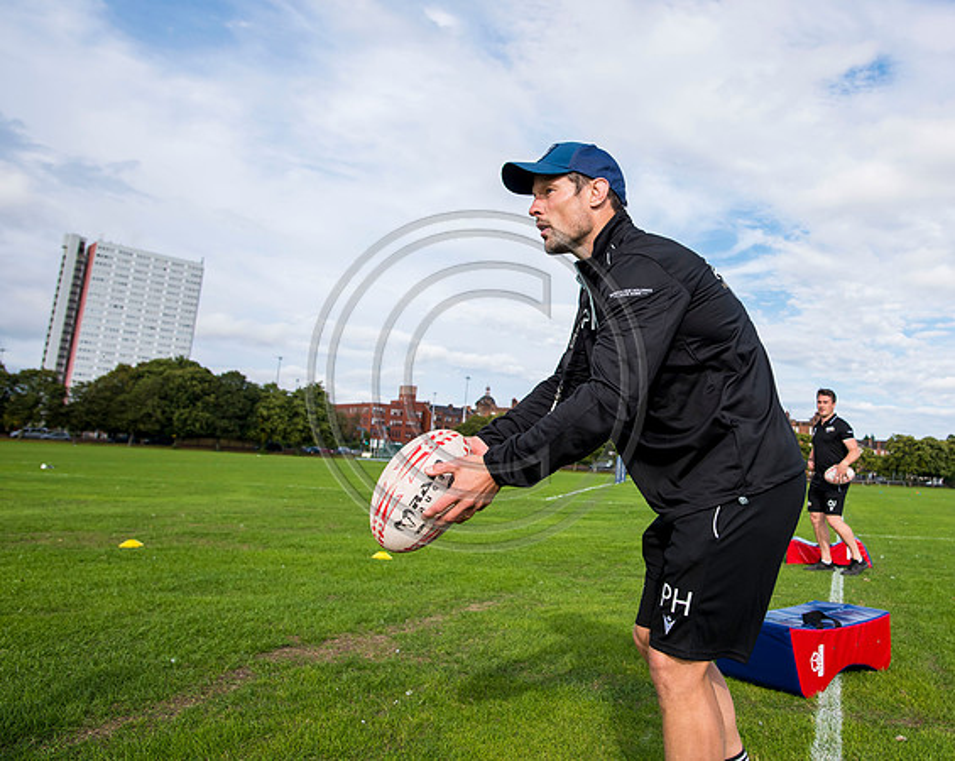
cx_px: 650
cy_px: 328
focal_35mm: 26
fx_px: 722
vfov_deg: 55.4
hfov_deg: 64.9
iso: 250
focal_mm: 20
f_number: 4
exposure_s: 1/1250
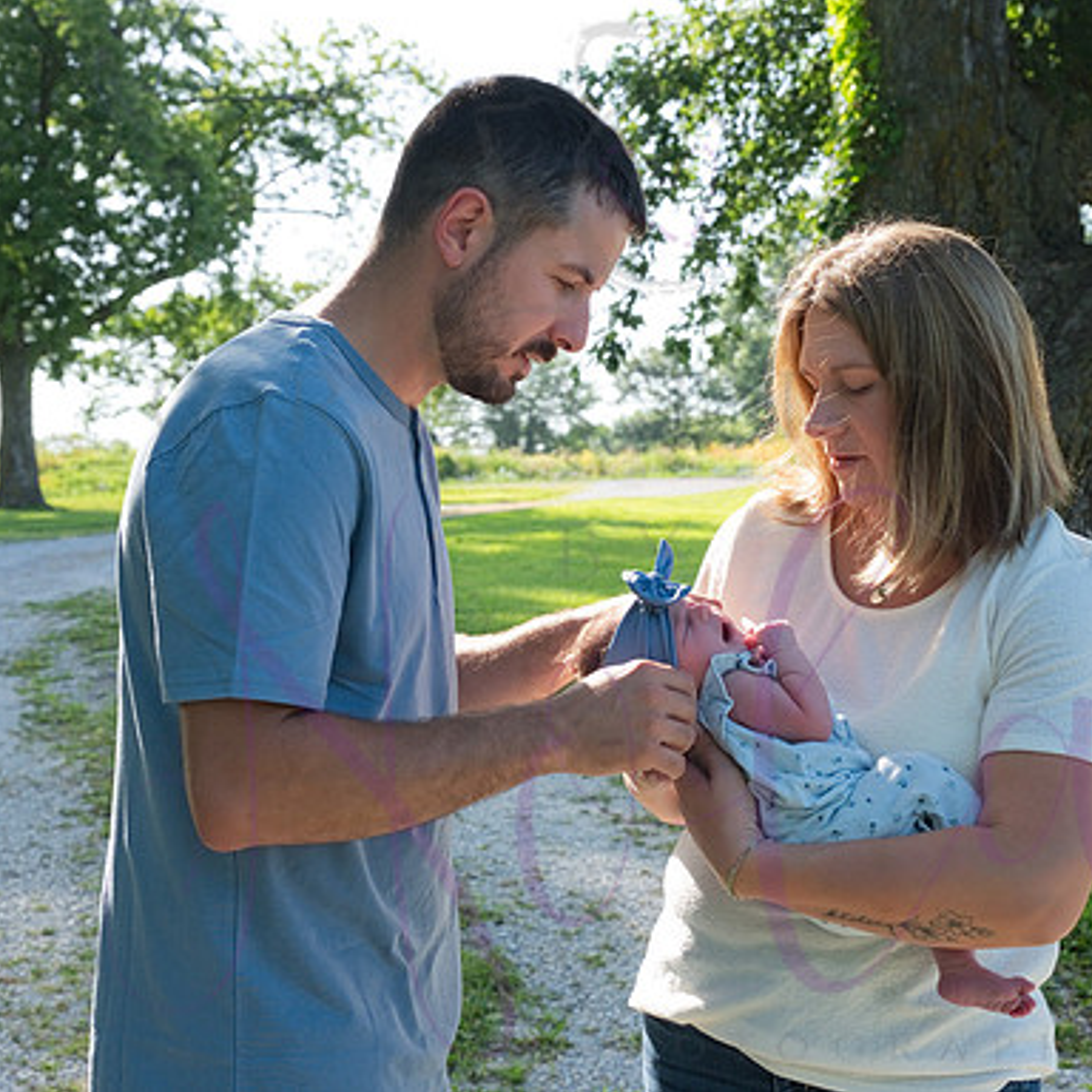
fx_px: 2106
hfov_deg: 29.0
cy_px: 545
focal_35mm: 59
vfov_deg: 29.1
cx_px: 674
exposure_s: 1/320
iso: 400
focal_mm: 46
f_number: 8
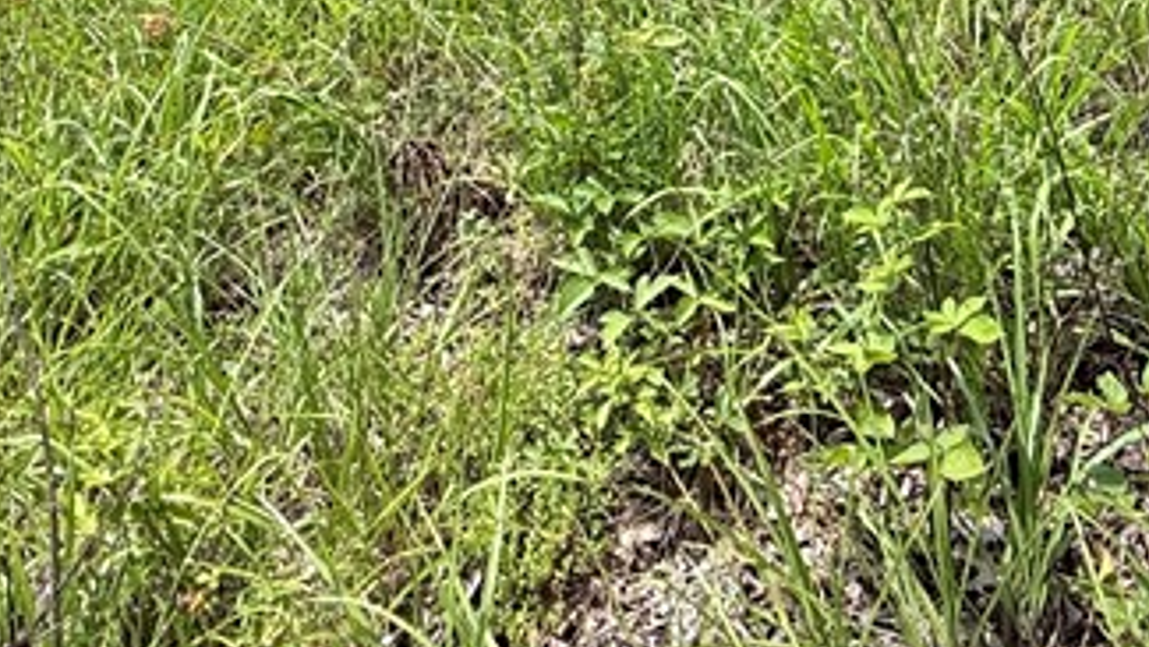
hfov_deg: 42.7
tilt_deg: -5.5
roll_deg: -1.3
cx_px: 672
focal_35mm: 48
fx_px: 1463
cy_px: -544
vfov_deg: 18.7
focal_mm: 2.22
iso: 50
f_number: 2.2
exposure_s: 1/405
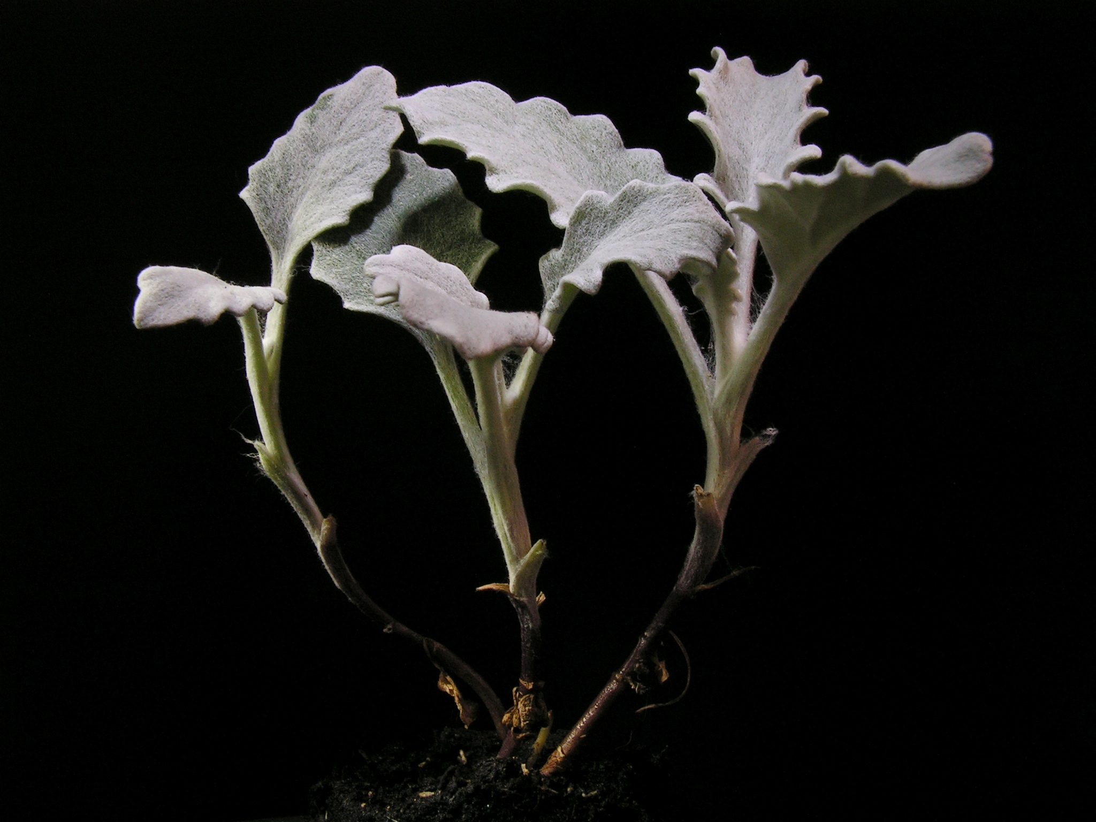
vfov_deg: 32.9
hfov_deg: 42.9
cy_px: 411
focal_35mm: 44
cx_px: 548
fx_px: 1393
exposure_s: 1/3
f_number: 8
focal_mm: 7.4
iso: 100
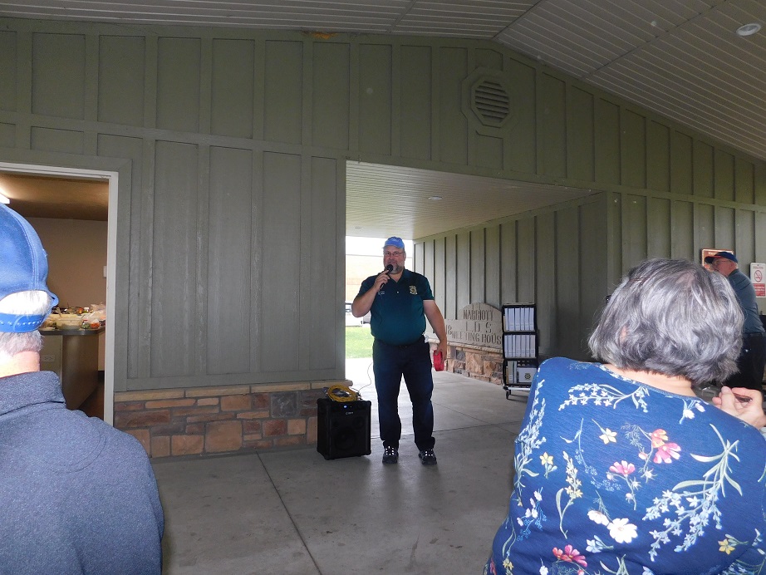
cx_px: 383
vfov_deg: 58.9
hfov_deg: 73.9
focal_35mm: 23
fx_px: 509
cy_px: 288
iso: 200
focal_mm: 4
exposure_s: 1/30
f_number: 3
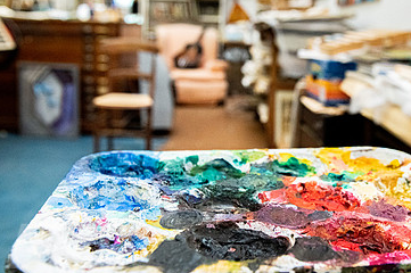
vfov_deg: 33.3
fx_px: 456
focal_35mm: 40
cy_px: 119
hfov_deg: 47.5
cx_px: 283
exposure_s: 1/160
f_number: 5
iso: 1000
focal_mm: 24
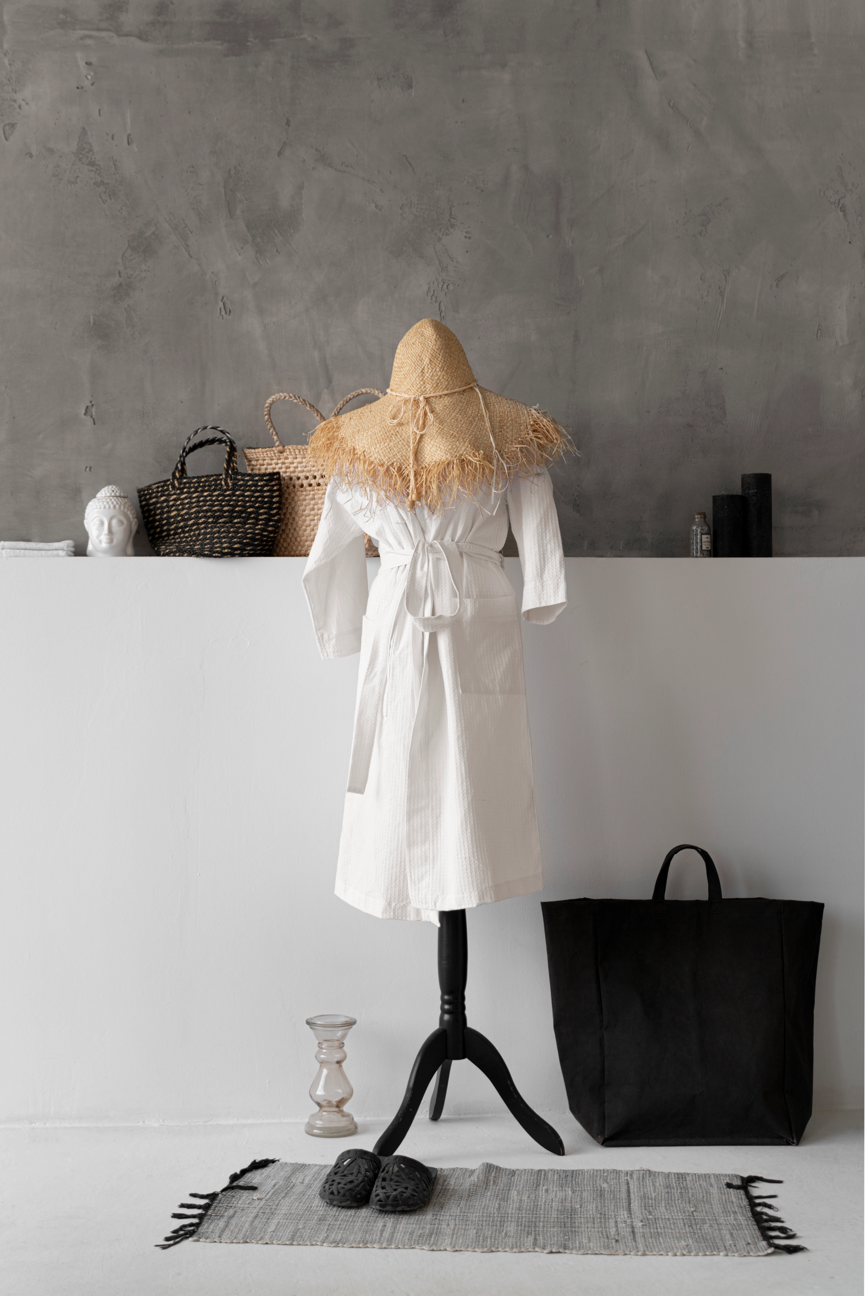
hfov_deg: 31.2
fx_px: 1549
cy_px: 648
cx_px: 432
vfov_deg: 45.4
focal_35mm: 43
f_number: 2.8
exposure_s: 1/250
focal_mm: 43
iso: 250
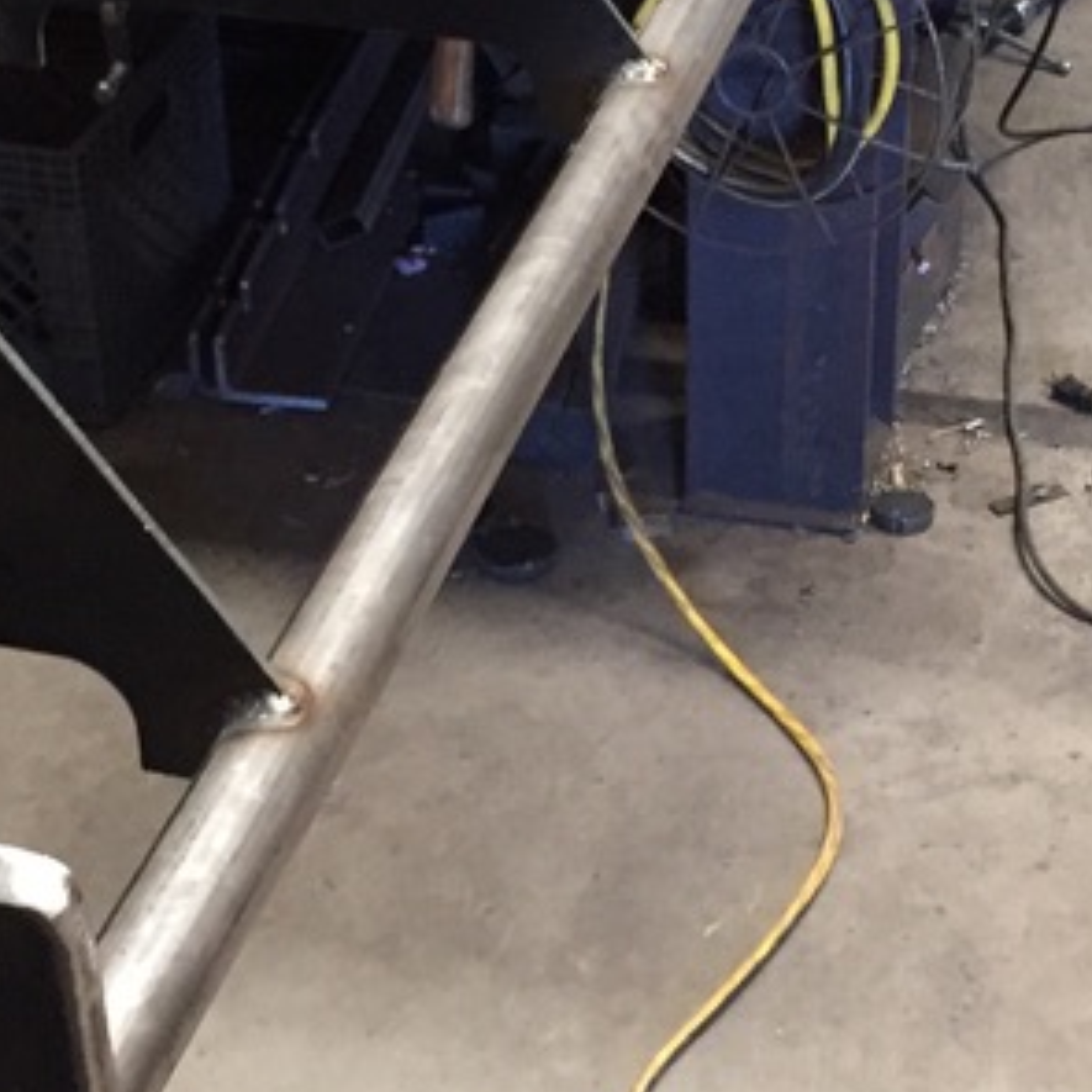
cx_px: 515
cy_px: 489
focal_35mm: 89
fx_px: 3176
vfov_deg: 19.5
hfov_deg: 19.5
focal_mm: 4.15
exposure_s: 1/30
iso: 250
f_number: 2.2
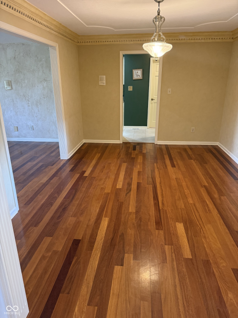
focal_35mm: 24
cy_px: 159
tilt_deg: -20.3
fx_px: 220
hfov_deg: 56.8
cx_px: 119
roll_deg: -0.1
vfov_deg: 71.6
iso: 400
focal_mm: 6.76
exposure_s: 1/60
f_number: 1.78
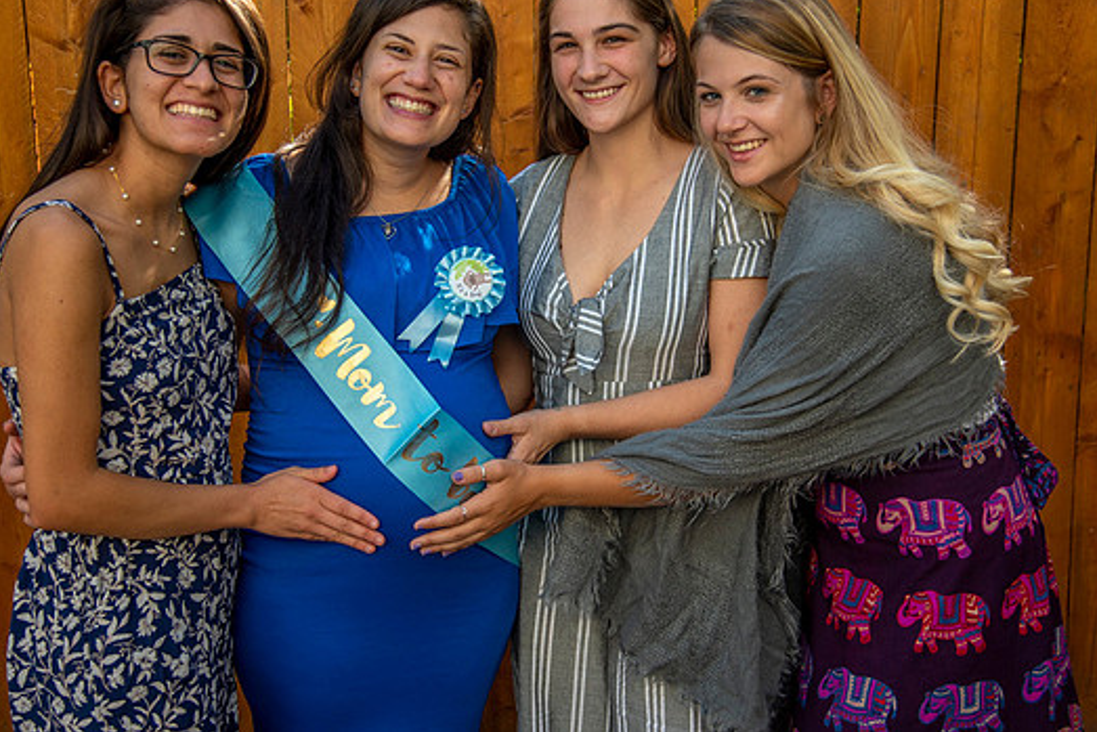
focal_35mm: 51
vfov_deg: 26.5
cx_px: 537
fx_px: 1554
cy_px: 328
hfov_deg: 38.9
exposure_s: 1/320
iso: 125
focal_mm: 46
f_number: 4
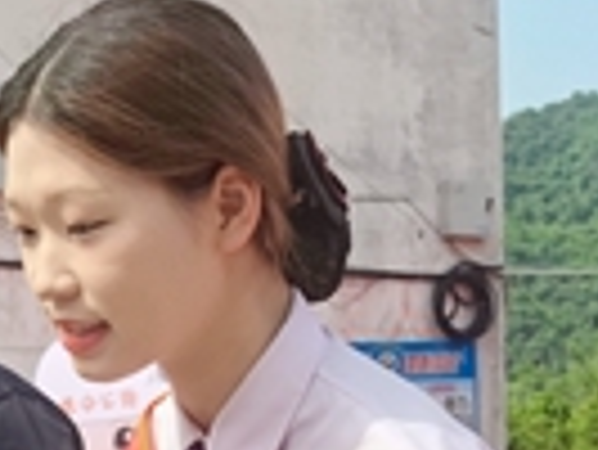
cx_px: 103
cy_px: 576
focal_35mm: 108
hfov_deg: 18.0
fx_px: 1867
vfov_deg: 13.3
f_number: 2
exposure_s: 1/1894
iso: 50
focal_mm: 6.98
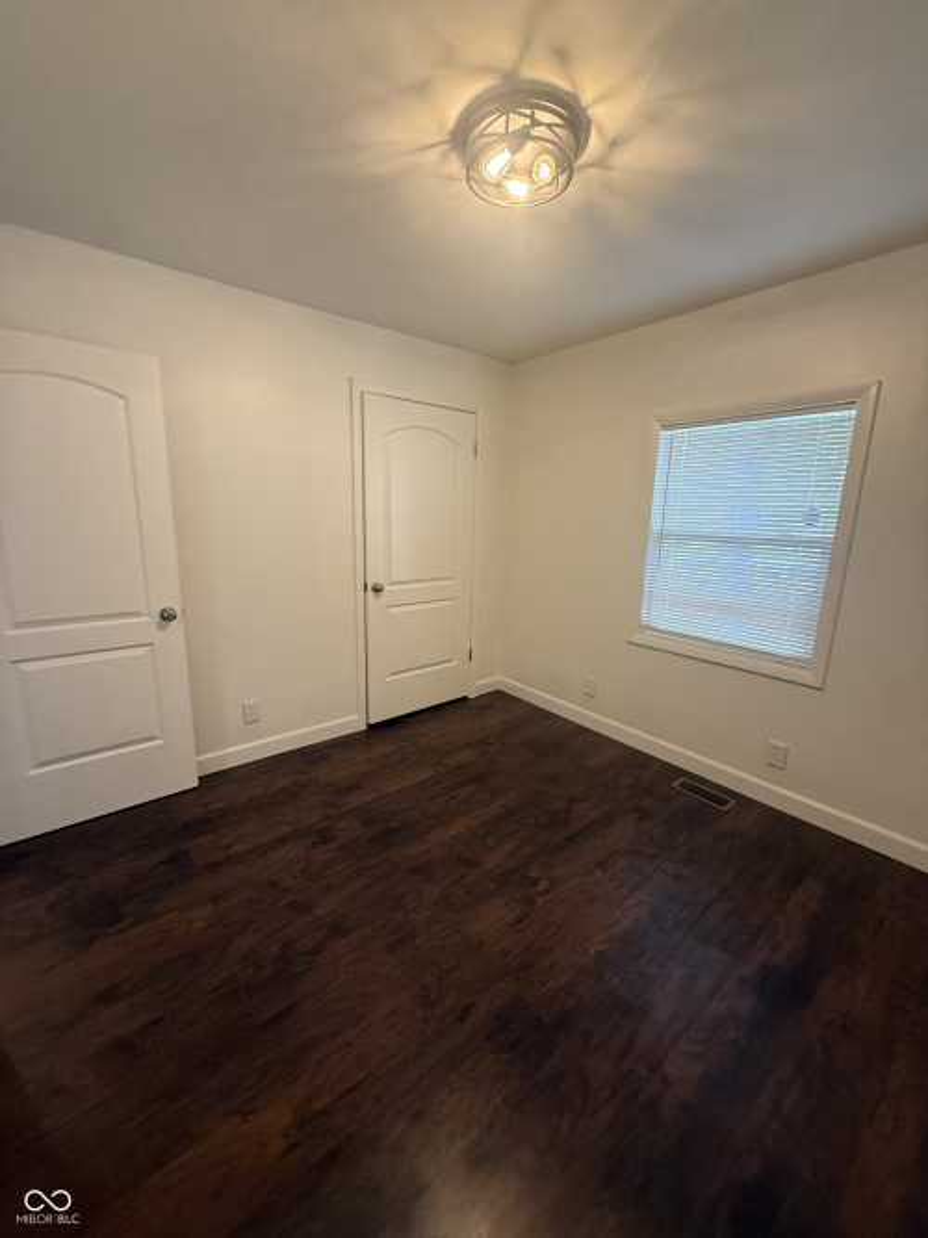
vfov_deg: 102.1
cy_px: 619
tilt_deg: -11.6
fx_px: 501
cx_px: 464
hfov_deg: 85.7
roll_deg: -0.9
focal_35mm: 14
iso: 320
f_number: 2.2
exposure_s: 1/60
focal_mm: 2.22
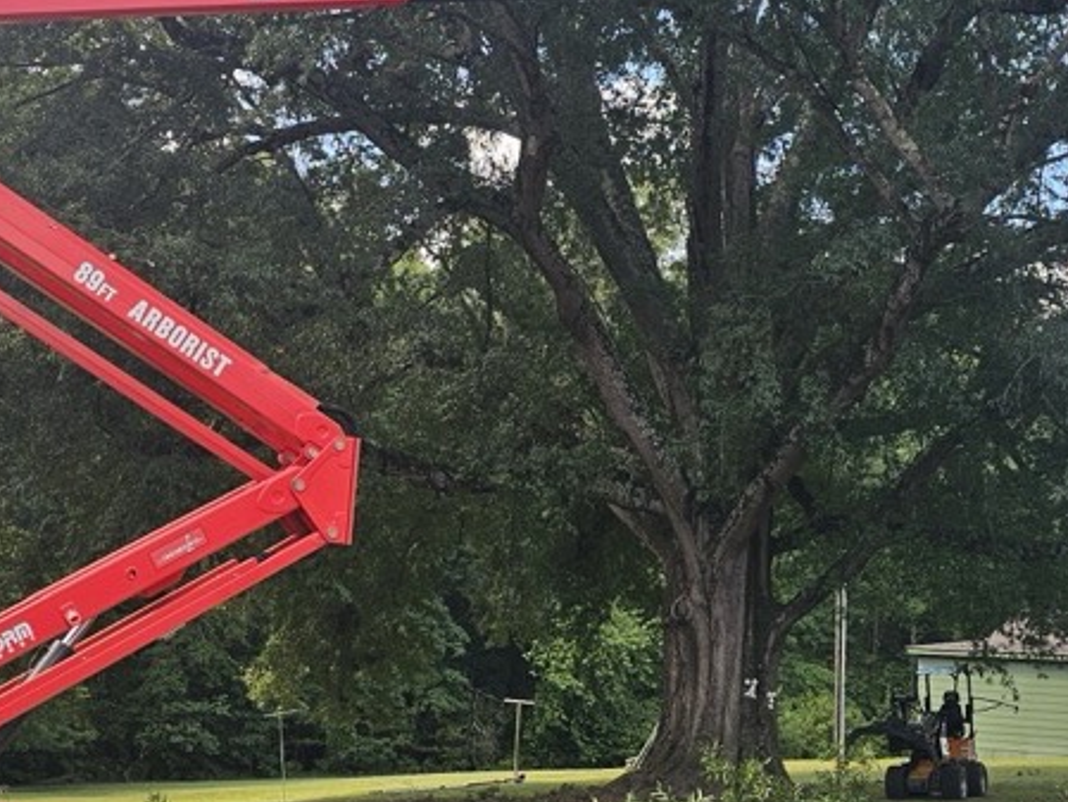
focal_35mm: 41
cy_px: 290
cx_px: 637
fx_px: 1265
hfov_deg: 45.5
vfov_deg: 34.9
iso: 10
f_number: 1.7
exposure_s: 1/241
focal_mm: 6.3
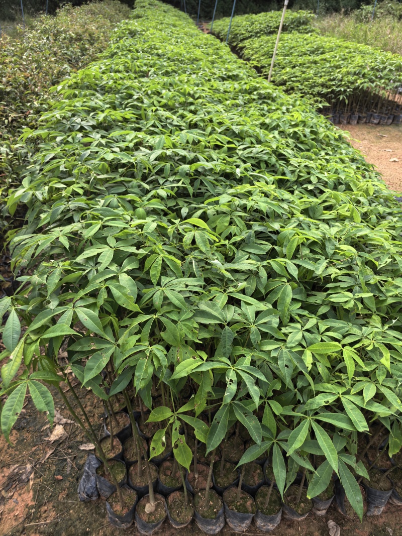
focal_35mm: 24
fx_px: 372
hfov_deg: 56.8
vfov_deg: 71.6
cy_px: 268
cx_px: 201
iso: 160
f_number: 2
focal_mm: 5.75
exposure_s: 1/100
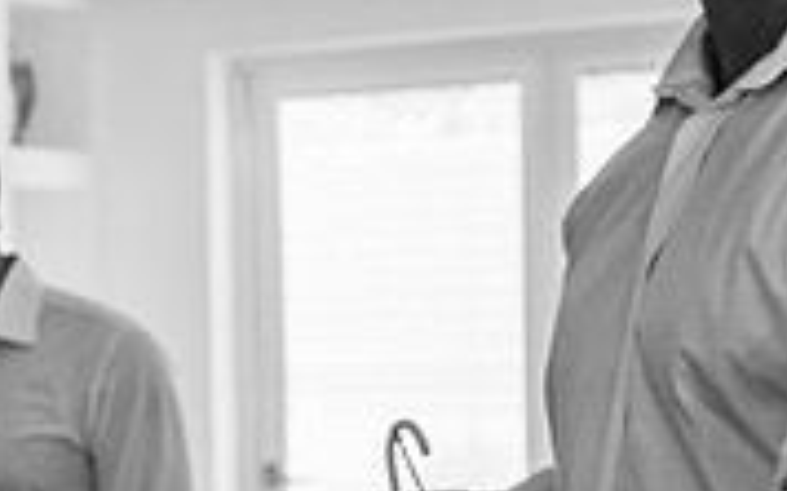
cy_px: 407
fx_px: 2486
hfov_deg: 16.1
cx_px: -478
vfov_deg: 11.2
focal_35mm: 116
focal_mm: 35
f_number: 4
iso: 1100
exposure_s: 1/200
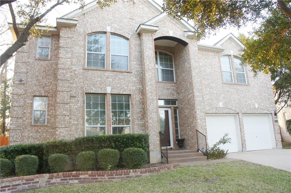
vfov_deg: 47.9
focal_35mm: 27
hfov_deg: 67.4
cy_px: 96
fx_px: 218
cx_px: 146
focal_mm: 18
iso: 200
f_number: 4
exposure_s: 1/40
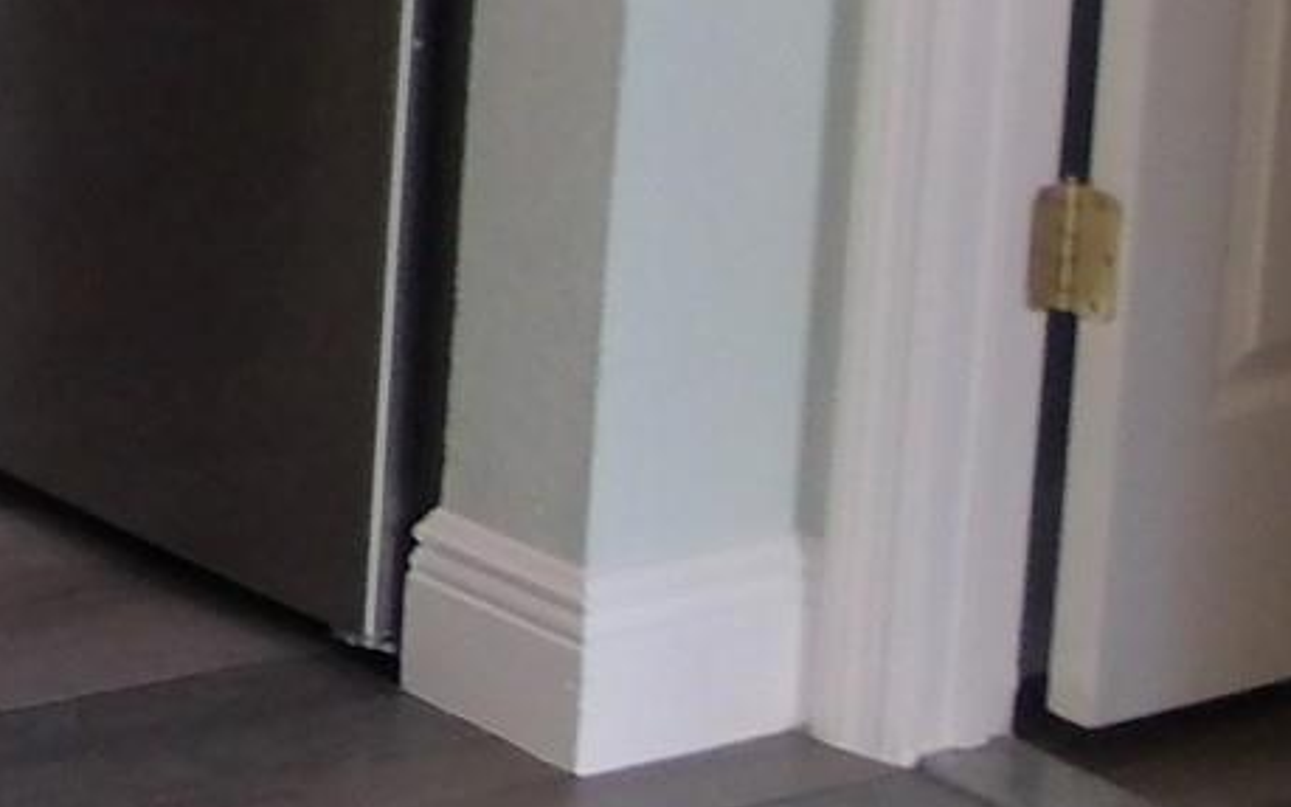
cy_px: -657
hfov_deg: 17.9
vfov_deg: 12.4
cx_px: -932
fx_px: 3378
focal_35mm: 96
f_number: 3.2
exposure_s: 1/30
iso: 125
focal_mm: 4.66
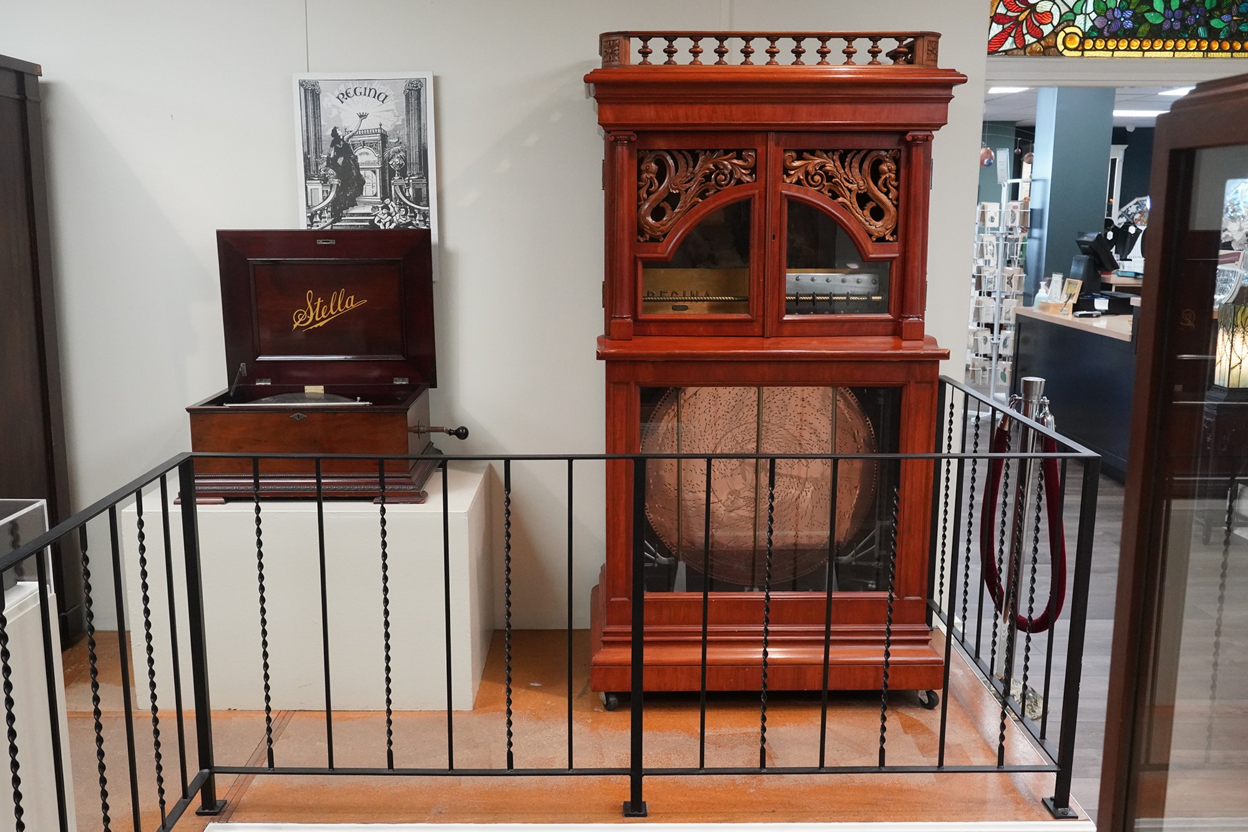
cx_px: 624
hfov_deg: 65.5
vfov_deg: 46.4
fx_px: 971
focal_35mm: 28
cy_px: 416
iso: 5000
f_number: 8
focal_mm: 28
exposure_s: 1/80
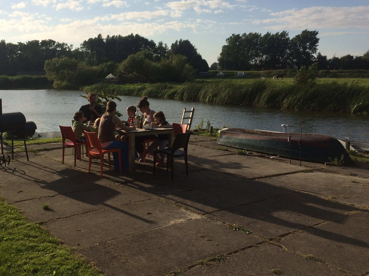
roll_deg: +0.1
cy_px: 126
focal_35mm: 39
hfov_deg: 47.5
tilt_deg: -7.4
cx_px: 144
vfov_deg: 36.8
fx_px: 416
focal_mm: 4.15
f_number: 2.2
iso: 32
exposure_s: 1/4115
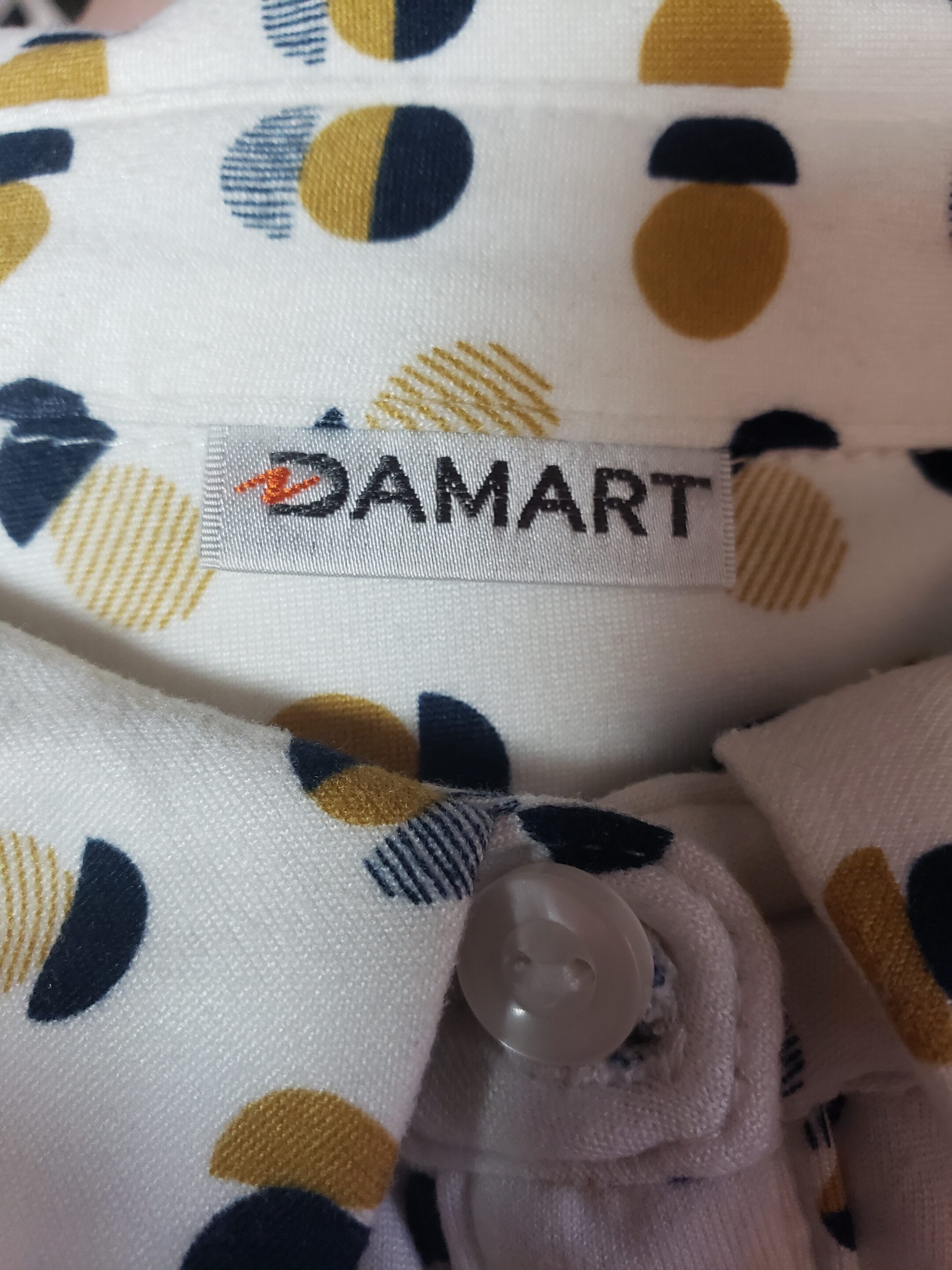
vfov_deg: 67.3
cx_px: 476
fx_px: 953
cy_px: 635
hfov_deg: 53.1
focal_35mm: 26
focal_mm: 4.3
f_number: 2.4
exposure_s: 1/50
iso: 320
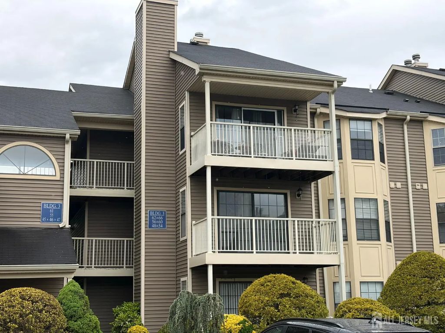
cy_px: 166
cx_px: 222
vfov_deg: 28.0
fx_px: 668
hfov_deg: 36.8
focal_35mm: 52
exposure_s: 1/946
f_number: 1.6
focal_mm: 5.96
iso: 50
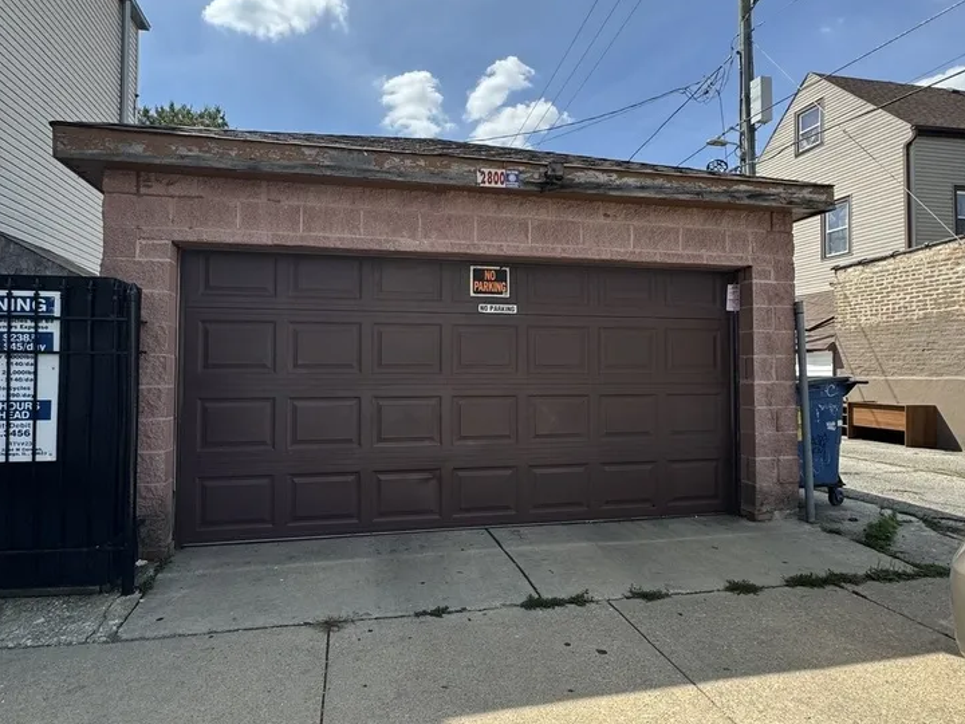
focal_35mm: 21
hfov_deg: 78.9
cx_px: 461
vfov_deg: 63.4
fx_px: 585
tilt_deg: +4.0
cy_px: 354
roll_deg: +1.0
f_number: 2.2
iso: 50
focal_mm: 2.22
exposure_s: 1/932
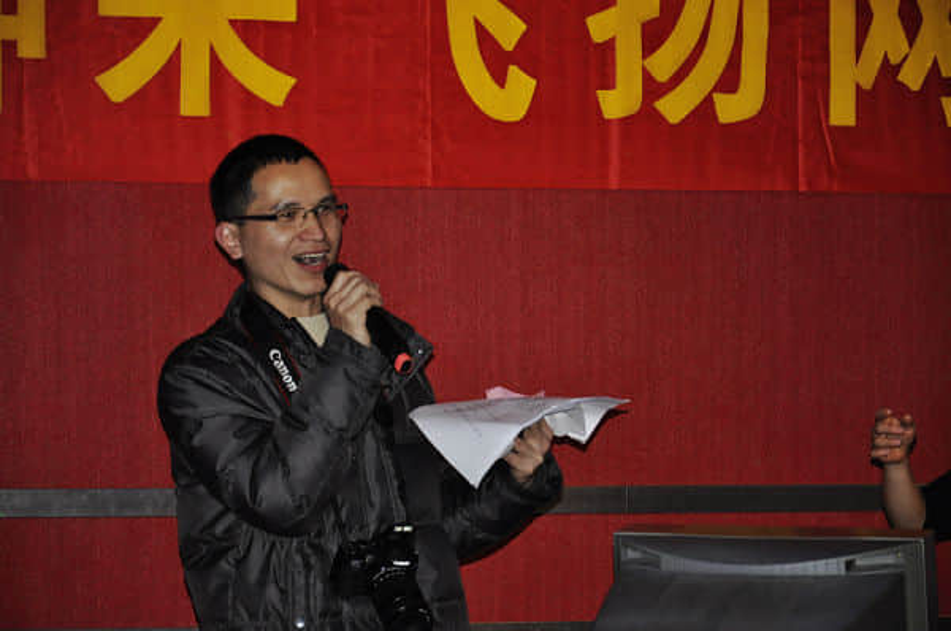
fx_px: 4154
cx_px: 476
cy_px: 316
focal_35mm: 158
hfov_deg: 13.1
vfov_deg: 8.7
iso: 800
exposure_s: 1/60
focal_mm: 105
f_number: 5.6
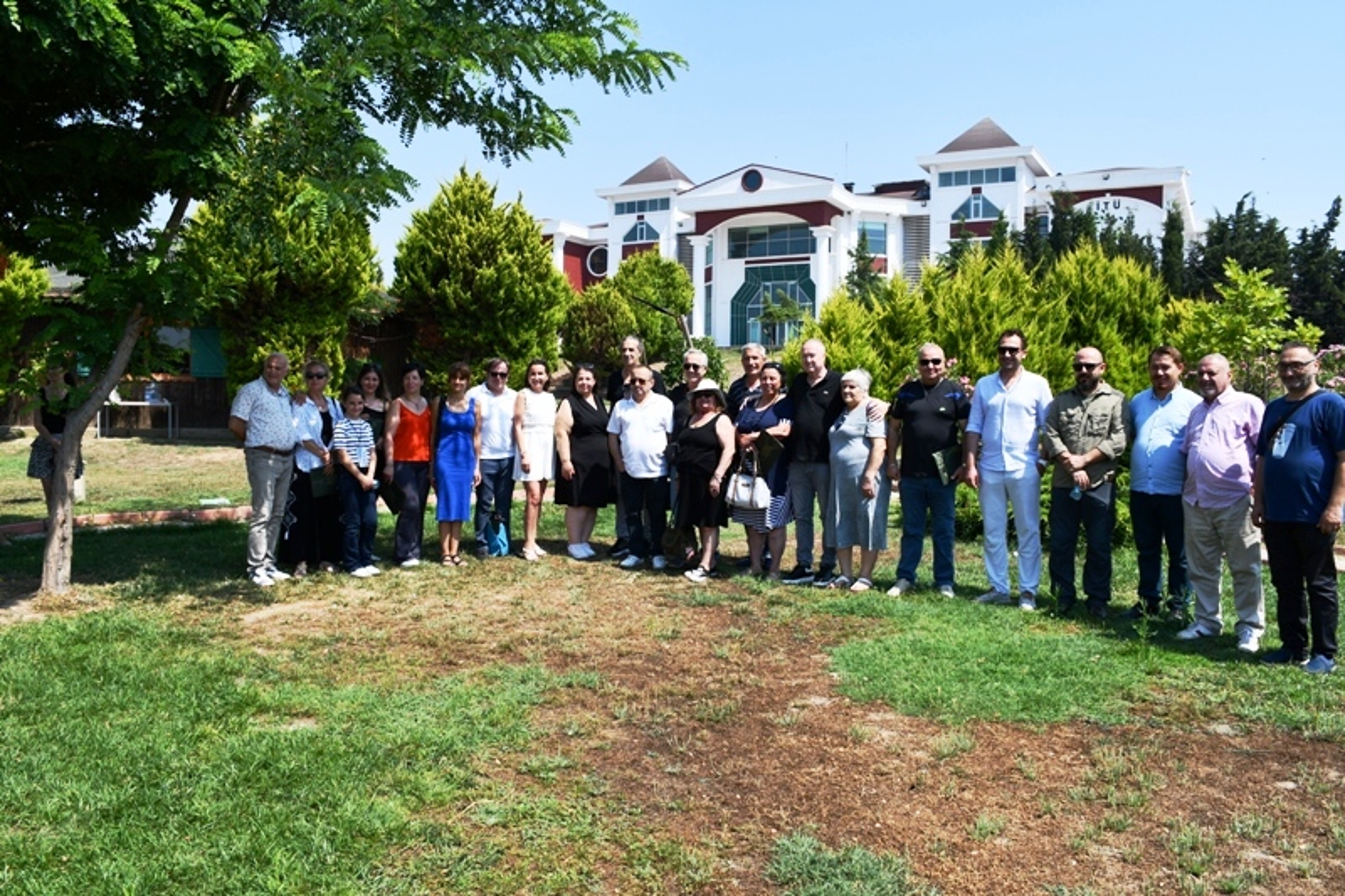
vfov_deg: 47.9
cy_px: 448
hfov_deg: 67.4
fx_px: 1008
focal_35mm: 27
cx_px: 672
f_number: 8
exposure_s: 1/250
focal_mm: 18
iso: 100
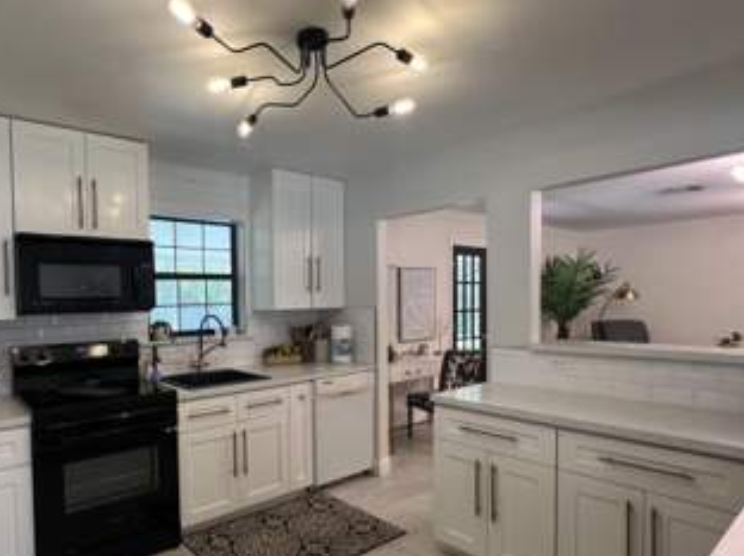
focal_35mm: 20
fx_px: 429
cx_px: 253
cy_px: 314
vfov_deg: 65.6
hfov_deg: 79.4
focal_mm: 1.57
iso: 160
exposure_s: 1/120
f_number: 1.8
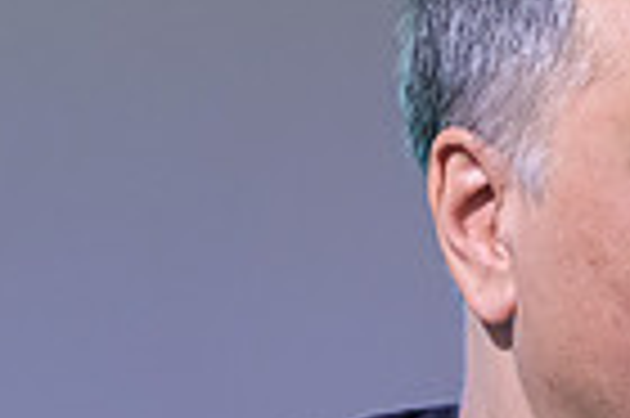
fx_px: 20329
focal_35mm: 1163
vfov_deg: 1.2
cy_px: 629
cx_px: 639
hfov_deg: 1.8
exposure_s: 1/320
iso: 4000
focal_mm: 280
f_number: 4
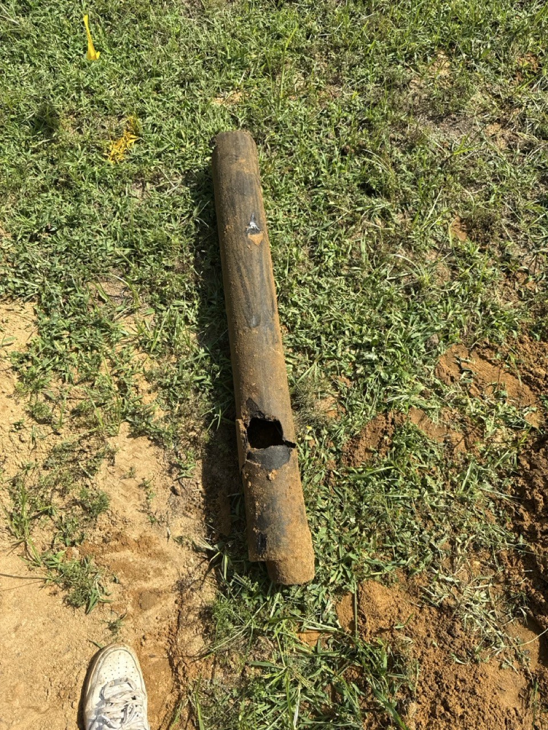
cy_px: 365
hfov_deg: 56.8
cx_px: 274
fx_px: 507
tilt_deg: -64.3
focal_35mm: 24
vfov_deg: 71.6
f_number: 1.78
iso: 80
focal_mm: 6.76
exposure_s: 1/2611
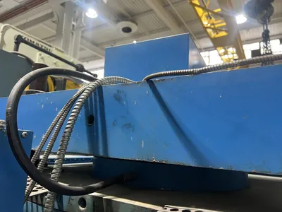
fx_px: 212
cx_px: 141
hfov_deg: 67.3
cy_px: 106
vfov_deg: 53.1
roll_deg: -2.5
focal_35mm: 26
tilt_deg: +7.9
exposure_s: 1/60
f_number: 1.5
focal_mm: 5.7
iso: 125
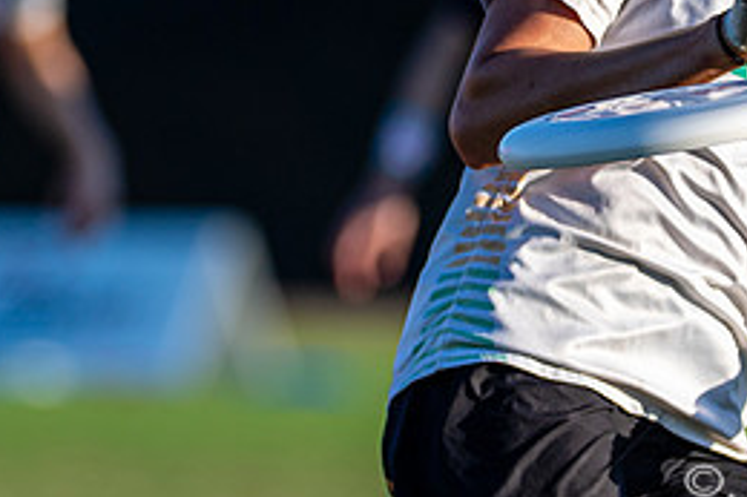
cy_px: 239
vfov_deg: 1.7
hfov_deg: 2.6
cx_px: 504
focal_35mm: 803
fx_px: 16651
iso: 125
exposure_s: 1/1250
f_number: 3.2
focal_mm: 210
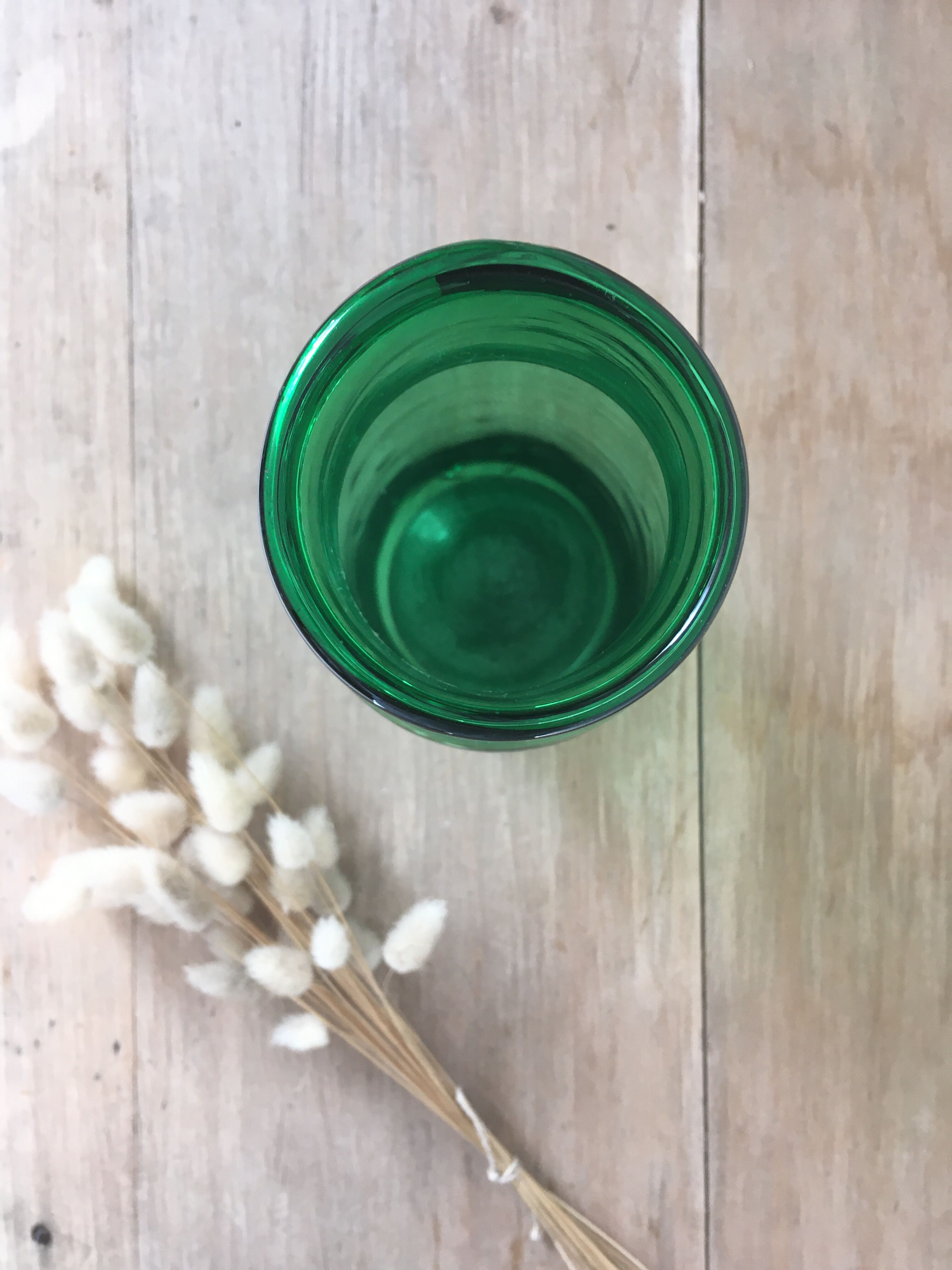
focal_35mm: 29
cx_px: 476
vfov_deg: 61.7
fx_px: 1063
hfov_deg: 48.2
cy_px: 635
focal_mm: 4.15
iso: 32
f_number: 2.2
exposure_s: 1/33
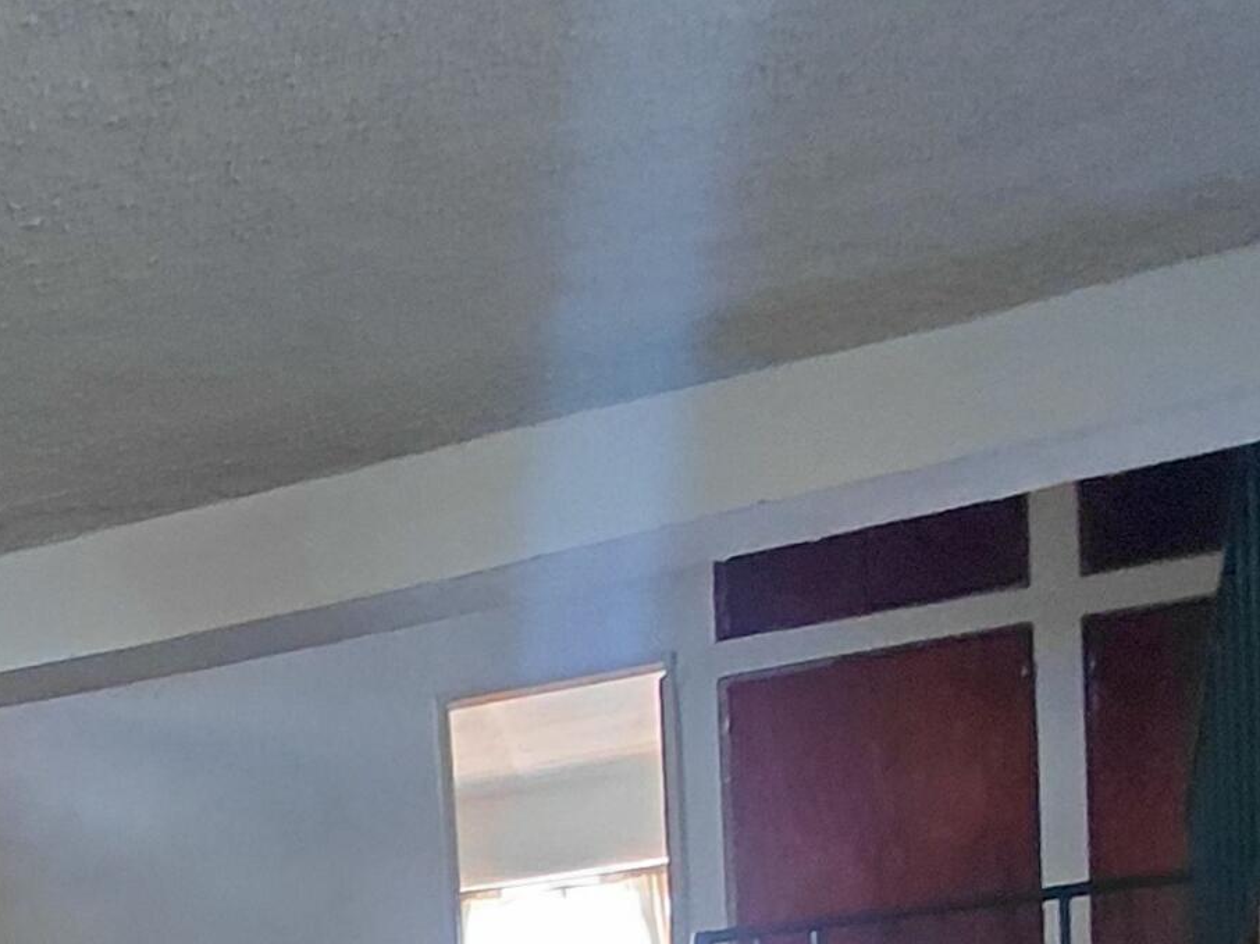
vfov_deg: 22.3
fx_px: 1929
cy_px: 1440
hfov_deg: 33.8
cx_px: 76
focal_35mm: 53
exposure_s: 1/30
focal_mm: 1.64
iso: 400
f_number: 2.2
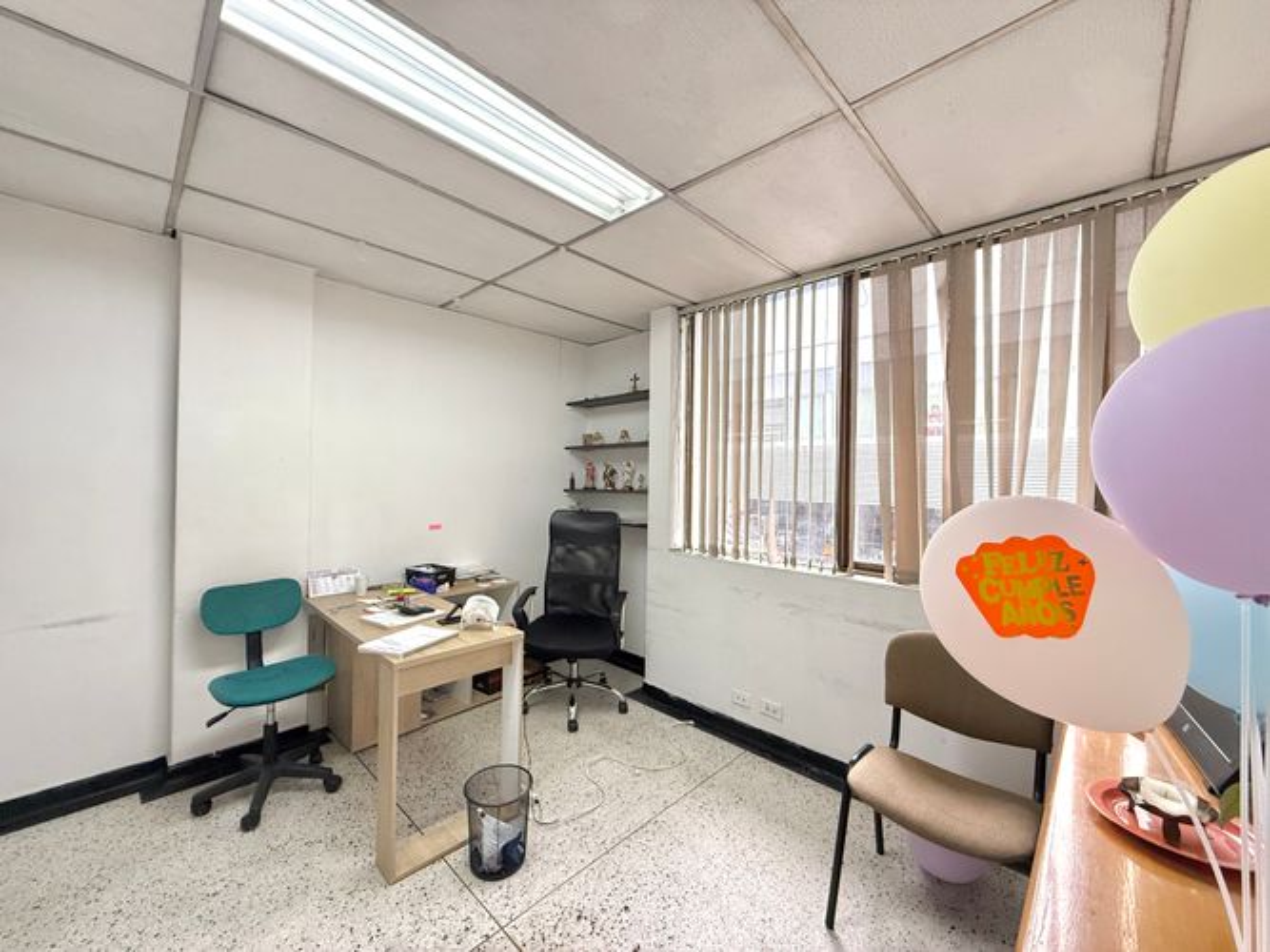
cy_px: 476
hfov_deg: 102.1
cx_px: 635
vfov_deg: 85.7
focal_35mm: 14
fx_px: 514
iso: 400
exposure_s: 1/120
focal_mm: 2.22
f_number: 2.2
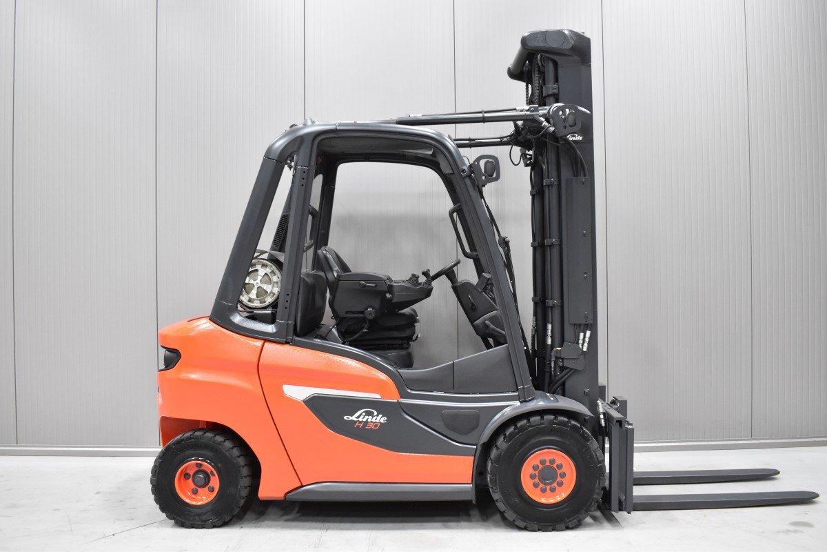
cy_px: 276
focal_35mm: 30
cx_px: 414
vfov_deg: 43.6
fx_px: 689
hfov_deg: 61.9
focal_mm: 20
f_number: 5
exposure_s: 1/20
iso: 1600
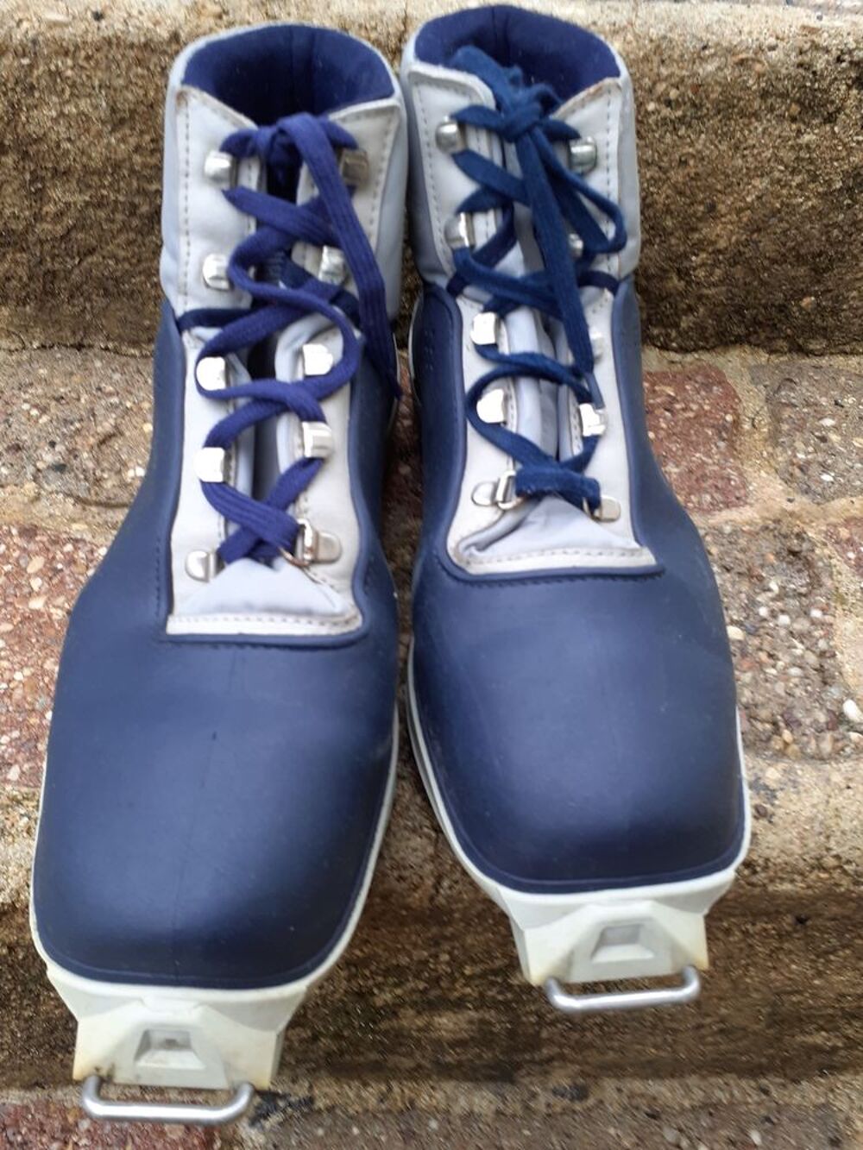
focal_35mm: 27
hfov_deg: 51.4
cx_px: 432
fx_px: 897
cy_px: 575
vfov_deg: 65.3
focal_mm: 3.6
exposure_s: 1/50
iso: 50
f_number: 1.9
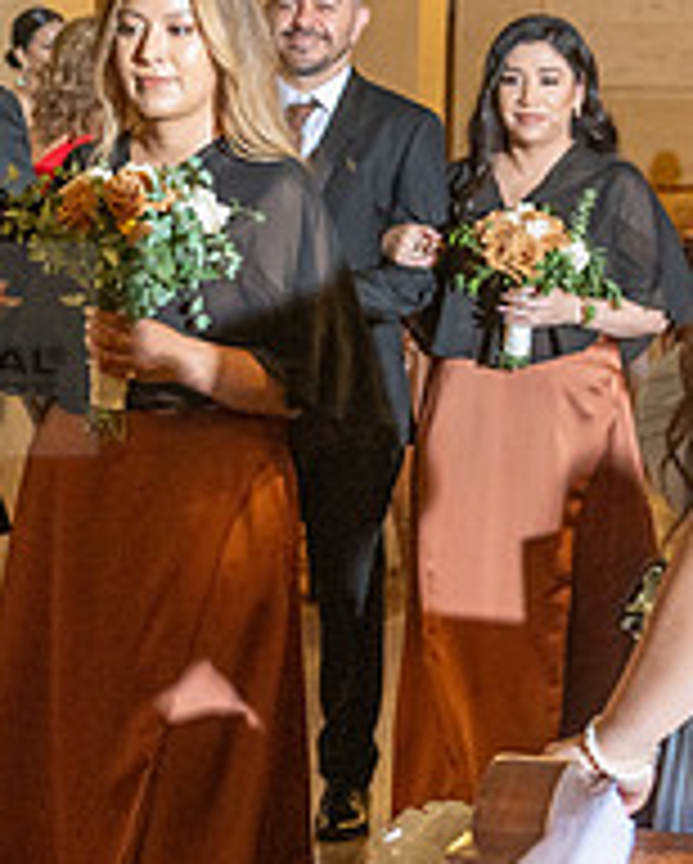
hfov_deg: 10.3
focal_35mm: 148
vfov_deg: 13.0
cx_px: -116
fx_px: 3788
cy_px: 486
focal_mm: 38
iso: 1000
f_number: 4.5
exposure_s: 1/160
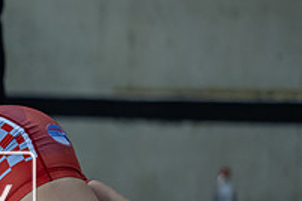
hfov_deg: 4.0
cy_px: 239
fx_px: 4253
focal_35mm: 507
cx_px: -236
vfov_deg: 2.7
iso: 1600
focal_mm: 135
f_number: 2.8
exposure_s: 1/800
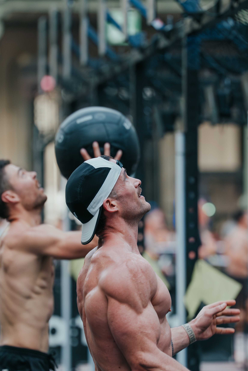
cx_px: 131
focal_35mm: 244
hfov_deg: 5.6
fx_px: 2518
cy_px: 203
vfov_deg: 8.4
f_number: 4
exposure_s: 1/640
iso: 4000
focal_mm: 200
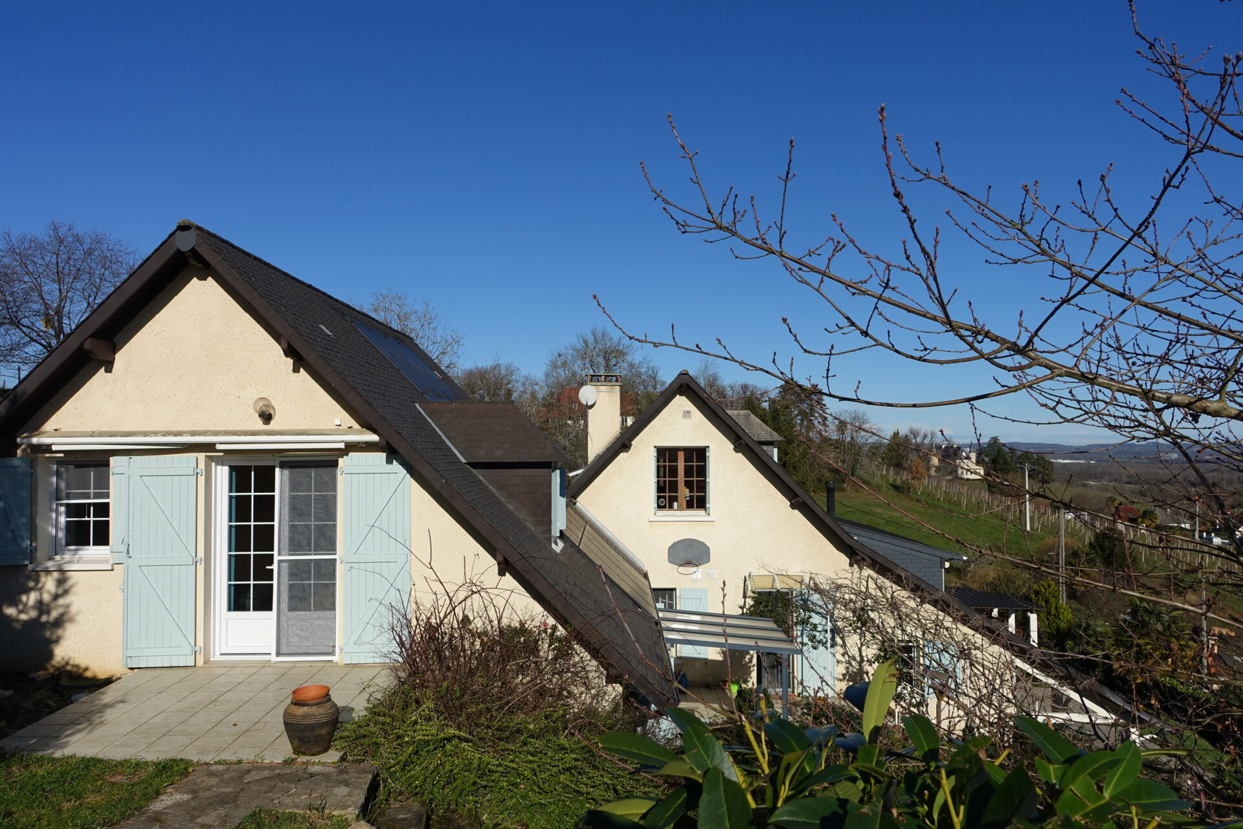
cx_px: 622
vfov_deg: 49.6
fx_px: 898
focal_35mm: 26
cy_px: 414
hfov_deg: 69.4
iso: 125
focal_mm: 9.69
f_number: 5.6
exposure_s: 1/160
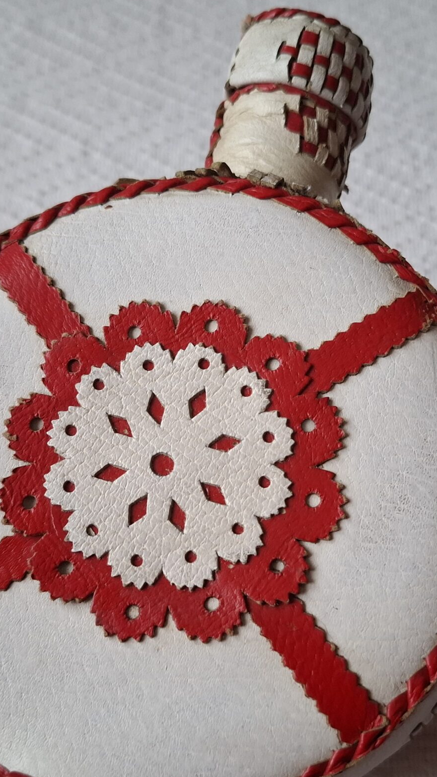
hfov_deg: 29.0
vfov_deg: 49.2
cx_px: 218
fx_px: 845
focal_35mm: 41
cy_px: 446
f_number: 1.8
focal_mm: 5.54
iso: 320
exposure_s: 1/50
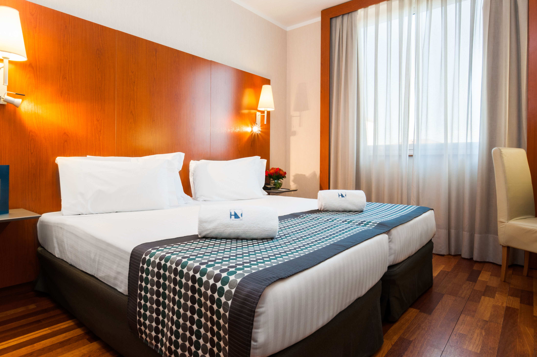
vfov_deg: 59.4
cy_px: 178
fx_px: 313
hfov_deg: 81.3
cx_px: 268
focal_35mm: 21
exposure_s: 1/6
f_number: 11
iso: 200
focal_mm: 14
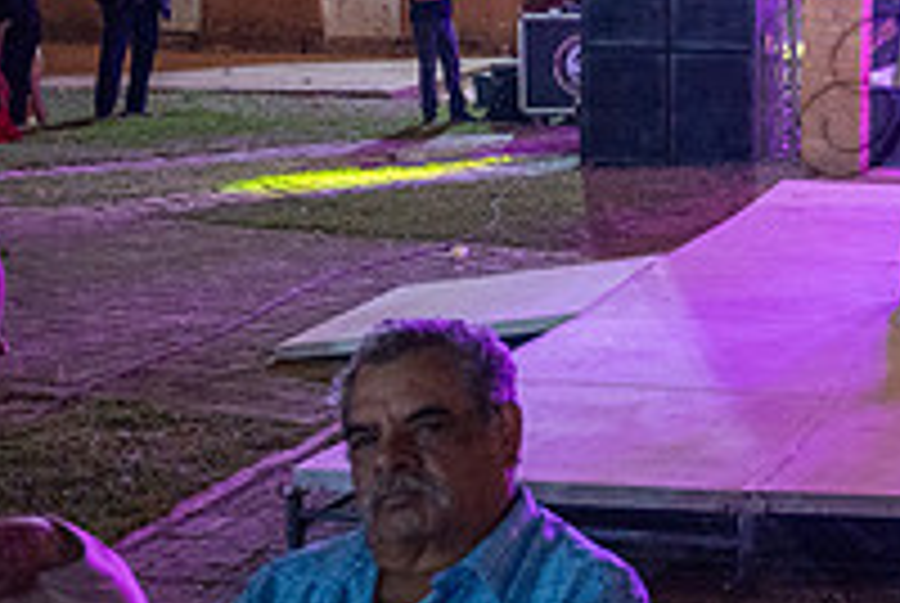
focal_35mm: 81
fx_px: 2028
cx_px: 1148
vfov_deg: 16.7
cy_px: 97
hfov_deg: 22.5
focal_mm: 28
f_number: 5
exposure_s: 1/80
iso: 2500
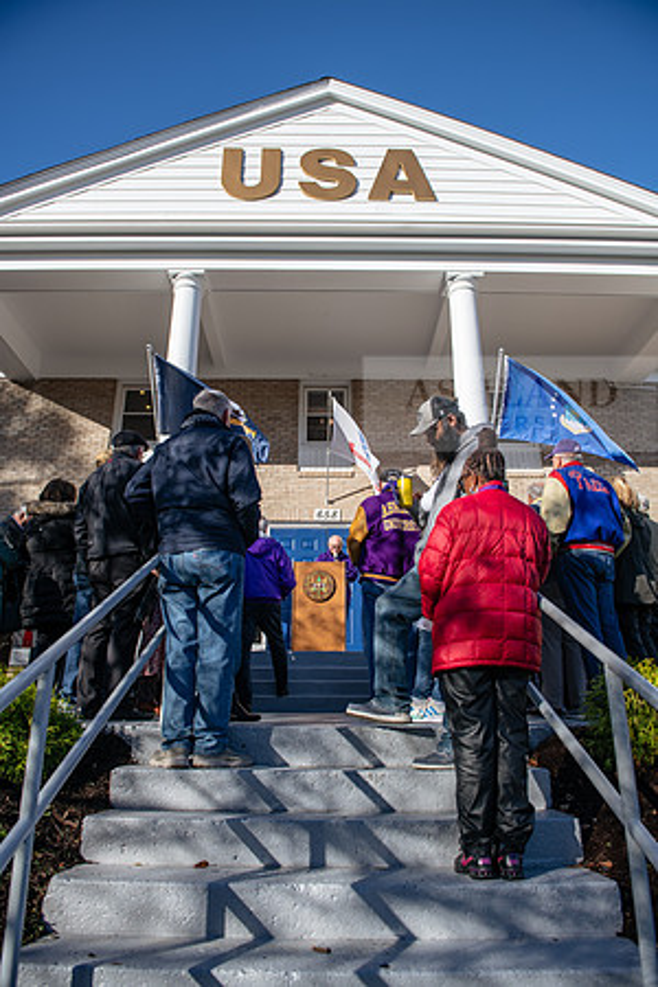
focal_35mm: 24
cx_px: 329
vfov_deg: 73.7
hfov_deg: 53.1
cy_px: 494
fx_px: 658
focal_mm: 24
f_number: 4
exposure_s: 1/500
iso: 80
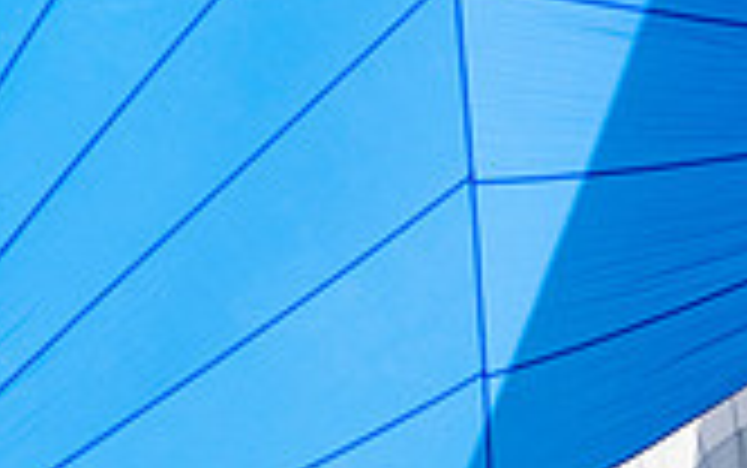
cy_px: 772
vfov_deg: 0.8
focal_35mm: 1605
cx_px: 544
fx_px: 32697
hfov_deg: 1.3
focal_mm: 300
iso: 200
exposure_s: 1/5000
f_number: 5
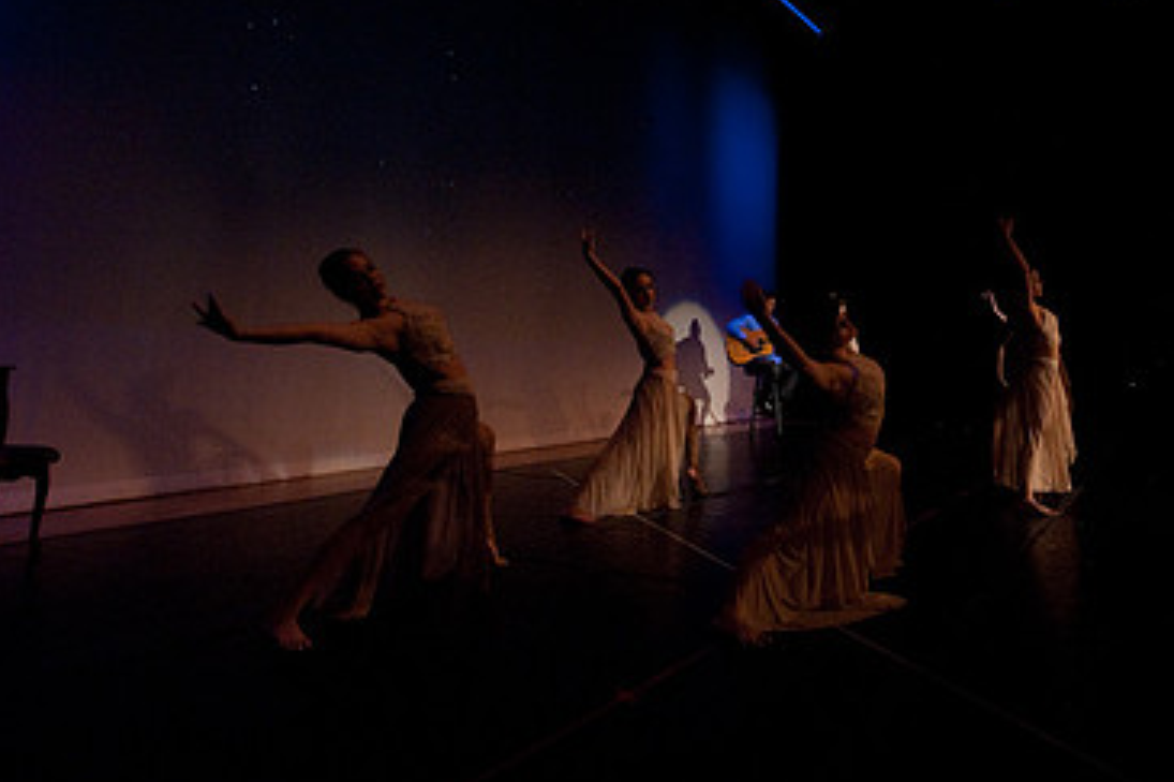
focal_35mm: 27
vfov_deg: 46.5
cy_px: 216
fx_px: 880
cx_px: 717
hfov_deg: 66.6
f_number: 4
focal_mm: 17
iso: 3200
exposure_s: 1/200
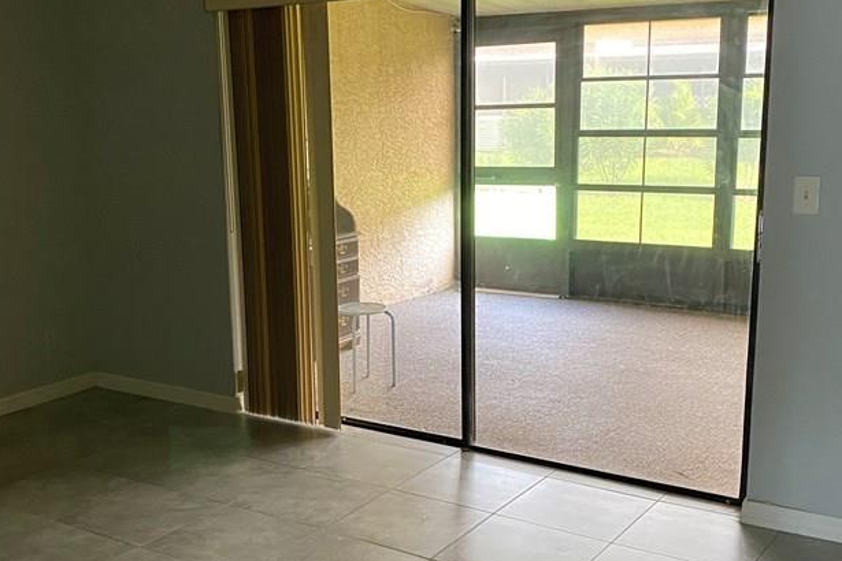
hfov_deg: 43.5
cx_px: 360
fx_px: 1052
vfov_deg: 29.8
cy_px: 338
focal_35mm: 45
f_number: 1.8
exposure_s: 1/60
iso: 500
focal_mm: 4.25
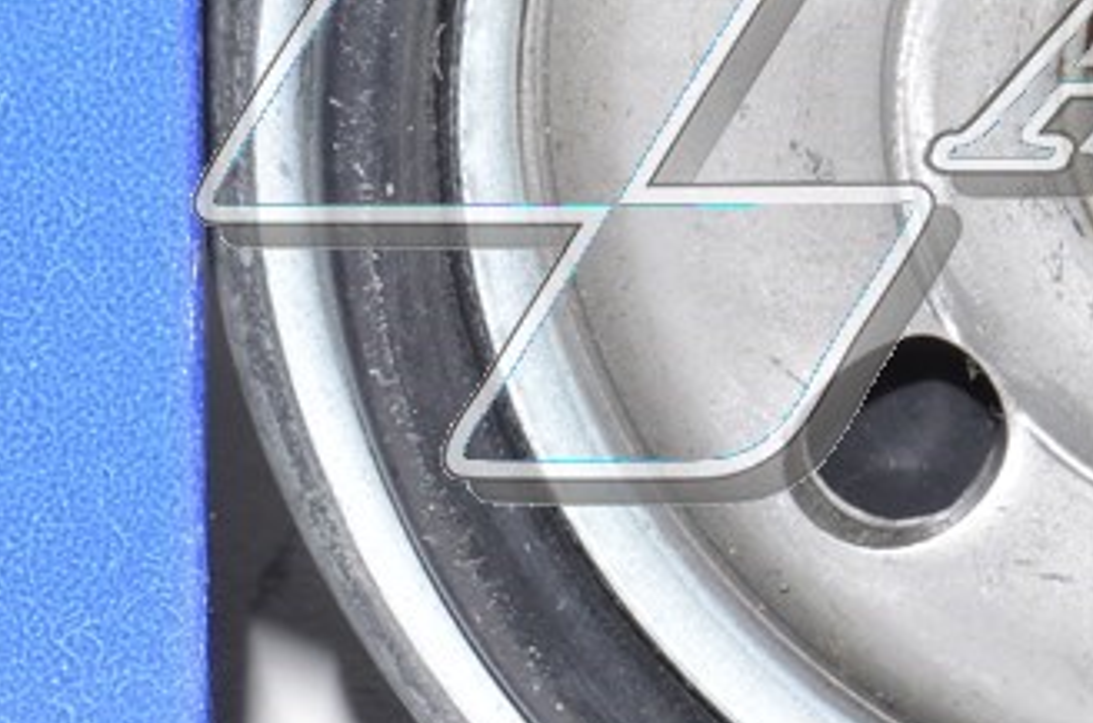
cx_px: 1450
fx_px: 5967
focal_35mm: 197
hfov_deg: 10.2
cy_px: -60
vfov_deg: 6.9
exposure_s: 1/80
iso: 160
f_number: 18
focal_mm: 38
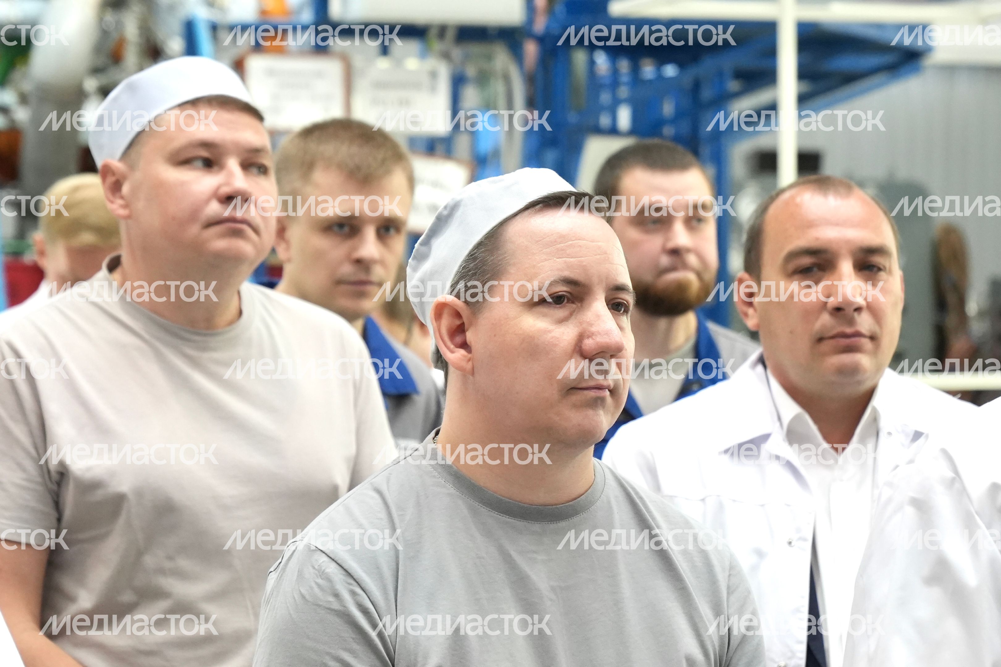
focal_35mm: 102
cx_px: 500
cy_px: 334
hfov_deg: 20.0
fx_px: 2836
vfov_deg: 13.4
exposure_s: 1/200
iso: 3200
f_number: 4.5
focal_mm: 68
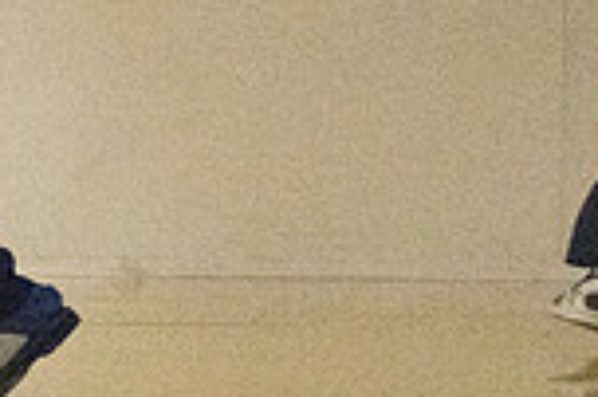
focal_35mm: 468
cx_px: -389
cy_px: 0
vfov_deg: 2.9
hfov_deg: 4.4
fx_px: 7766
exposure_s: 1/1250
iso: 10000
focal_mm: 82
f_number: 4.5
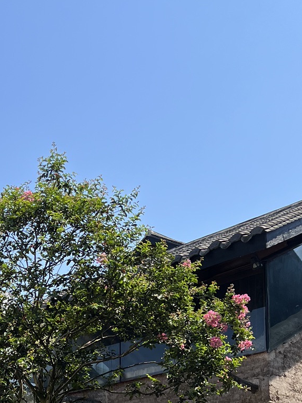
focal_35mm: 68
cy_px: 428
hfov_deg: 21.5
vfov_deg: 26.6
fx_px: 791
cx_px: 89
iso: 50
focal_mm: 5.7
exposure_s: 1/3077
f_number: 1.5
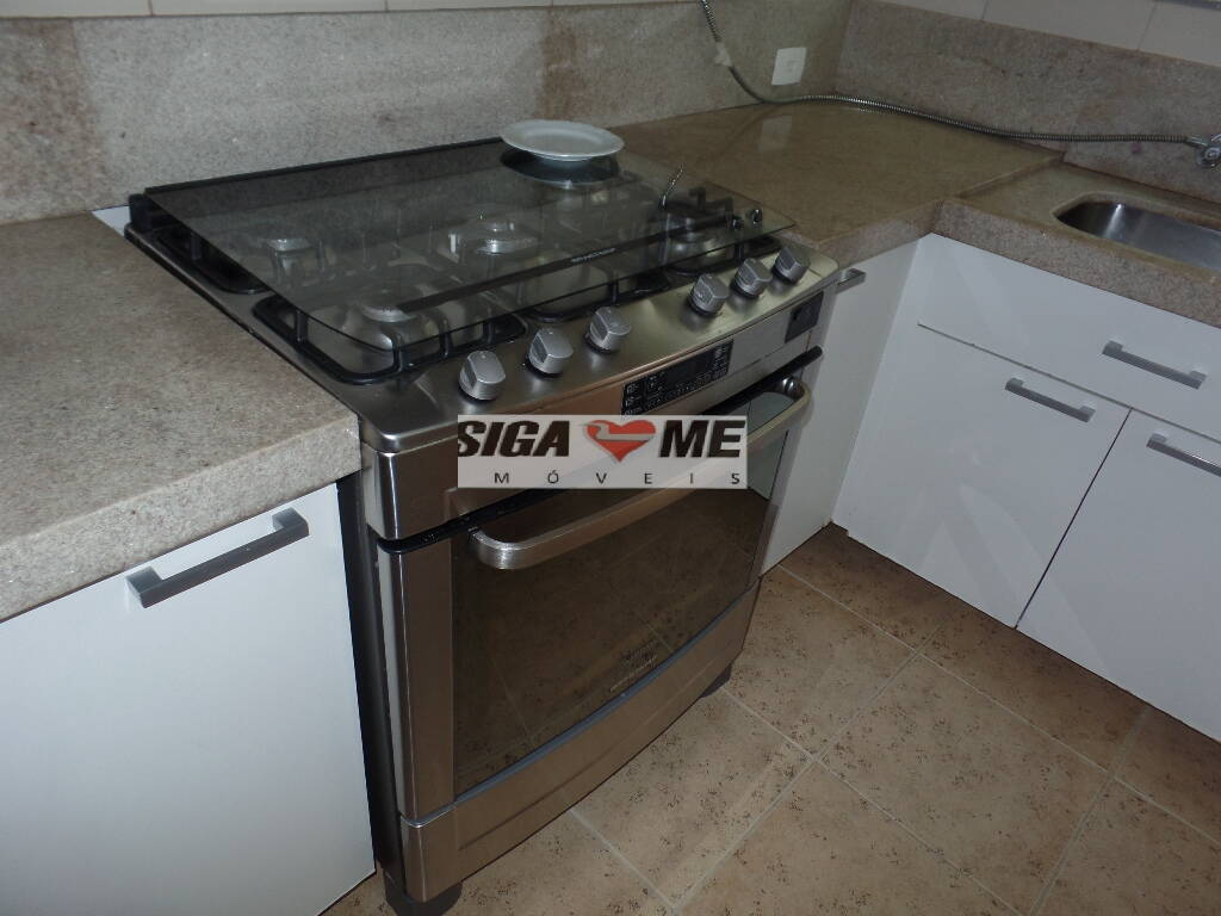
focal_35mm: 23
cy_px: 458
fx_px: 811
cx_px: 610
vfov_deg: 58.9
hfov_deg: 73.9
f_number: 2.8
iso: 100
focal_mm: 4.1
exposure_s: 1/30
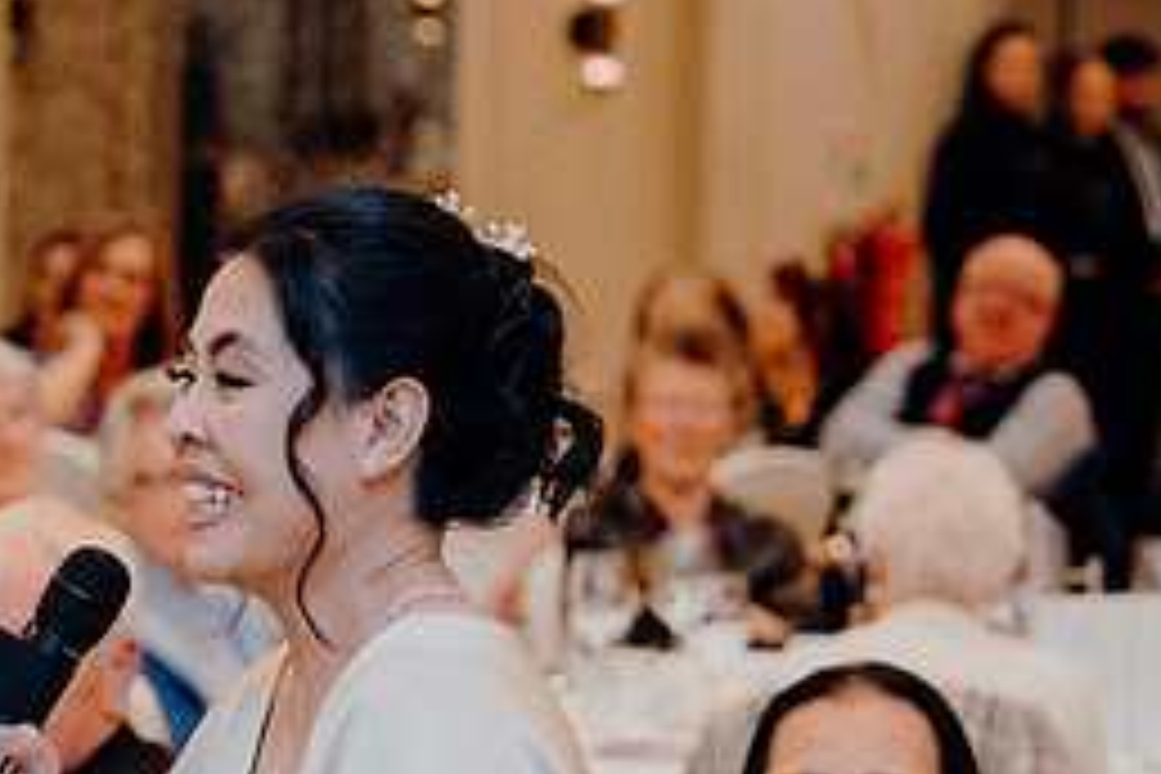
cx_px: 252
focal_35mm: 236
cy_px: 718
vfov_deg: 5.8
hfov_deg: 8.7
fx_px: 7610
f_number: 3.5
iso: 3200
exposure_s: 1/160
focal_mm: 70
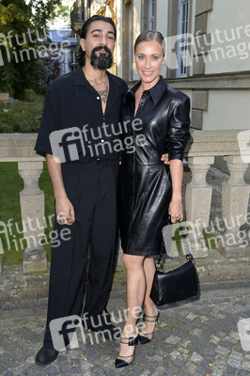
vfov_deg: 50.7
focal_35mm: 38
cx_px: 125
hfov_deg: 35.0
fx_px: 396
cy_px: 188
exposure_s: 1/200
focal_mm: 38
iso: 1000
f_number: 5.6
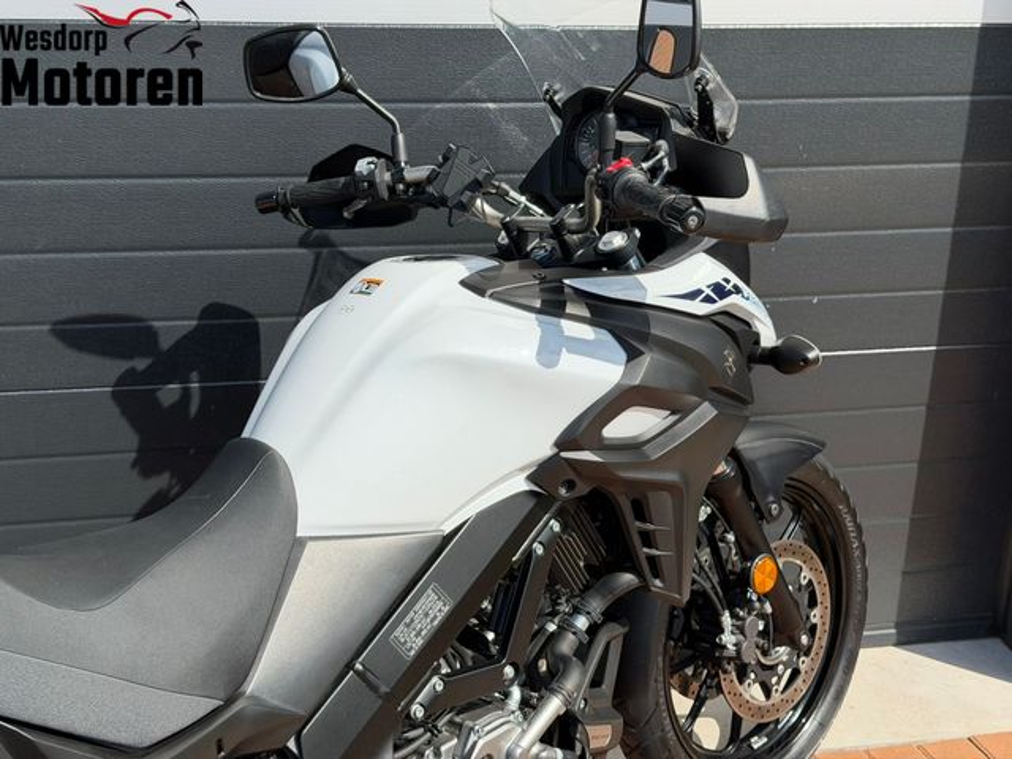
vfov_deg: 30.3
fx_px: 1403
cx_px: 506
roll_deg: -1.5
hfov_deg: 39.7
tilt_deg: -20.3
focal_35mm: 48
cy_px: 380
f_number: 1.78
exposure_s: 1/5208
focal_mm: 6.76
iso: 80
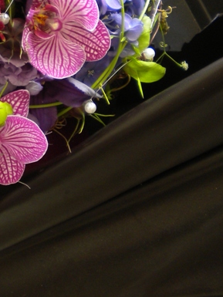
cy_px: 115
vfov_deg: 21.0
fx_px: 798
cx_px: -56
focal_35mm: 93
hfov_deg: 15.3
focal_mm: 6.3
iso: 100
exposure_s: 1/46.3
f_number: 3.1
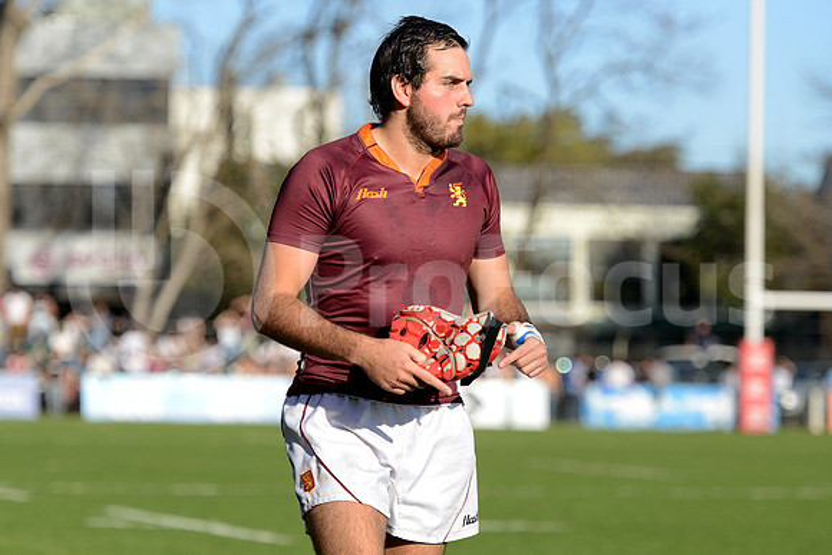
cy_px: 278
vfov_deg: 8.1
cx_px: 416
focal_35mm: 170
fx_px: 3930
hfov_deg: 12.1
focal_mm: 170
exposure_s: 1/2000
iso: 500
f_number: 4
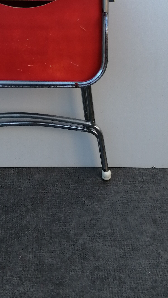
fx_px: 507
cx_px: 35
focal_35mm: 64
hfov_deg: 18.7
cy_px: 62
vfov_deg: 32.0
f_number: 1.8
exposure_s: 1/237
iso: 50
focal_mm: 3.46
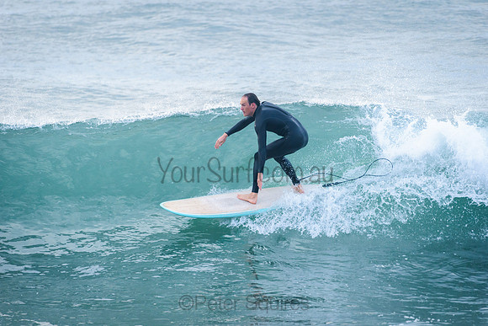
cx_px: 244
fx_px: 6817
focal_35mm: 503
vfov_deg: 2.7
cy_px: 163
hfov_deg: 4.1
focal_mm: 500
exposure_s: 1/1000
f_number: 5.6
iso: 720
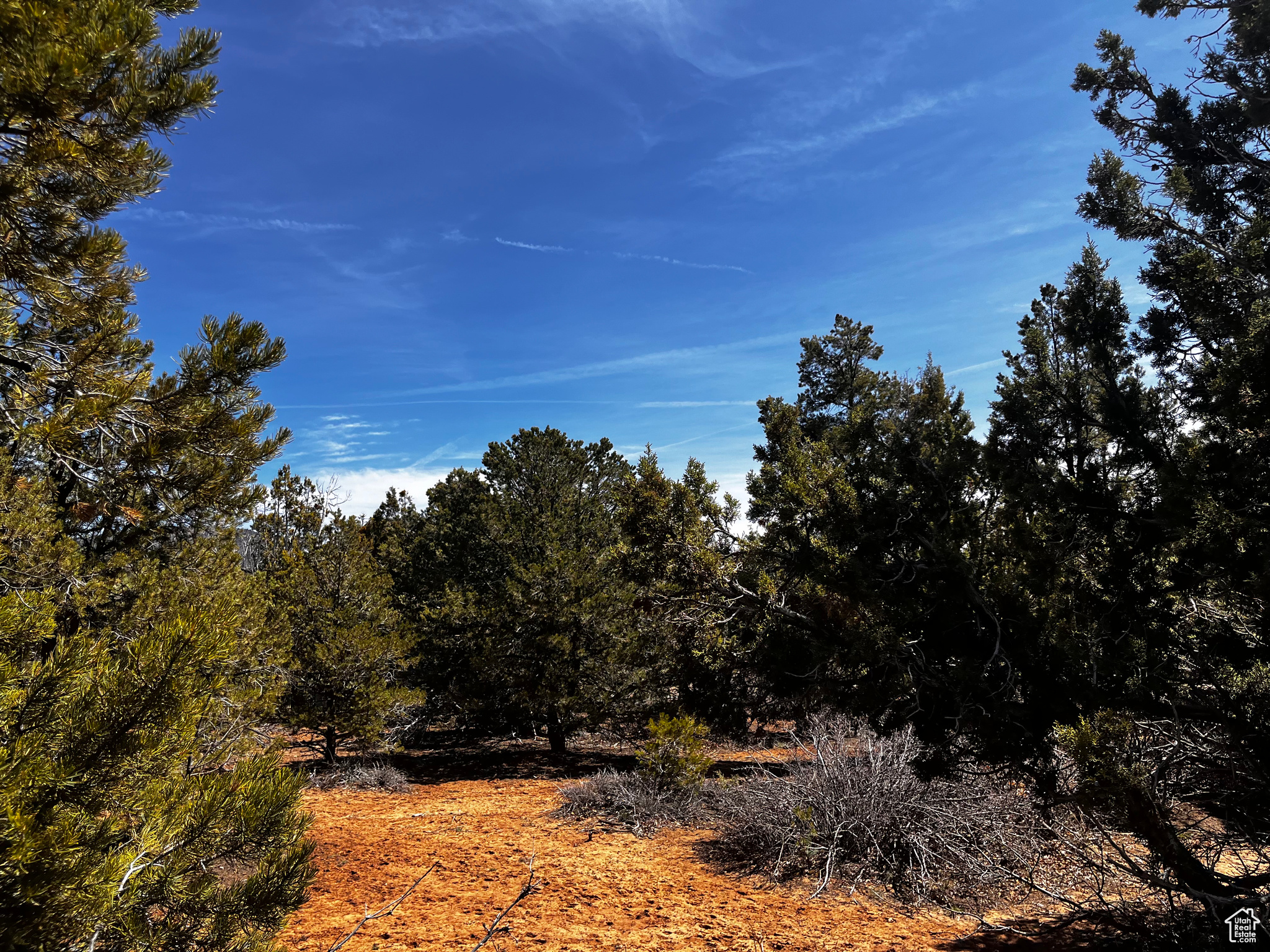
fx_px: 954
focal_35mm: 26
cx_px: 635
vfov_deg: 53.1
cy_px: 476
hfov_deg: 67.3
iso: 50
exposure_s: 1/2825
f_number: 1.6
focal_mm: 5.1
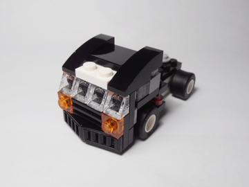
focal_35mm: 37
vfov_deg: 38.7
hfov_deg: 50.1
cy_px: 94
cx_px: 124
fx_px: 266
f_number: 3.9
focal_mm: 6.61
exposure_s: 1/50
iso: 80
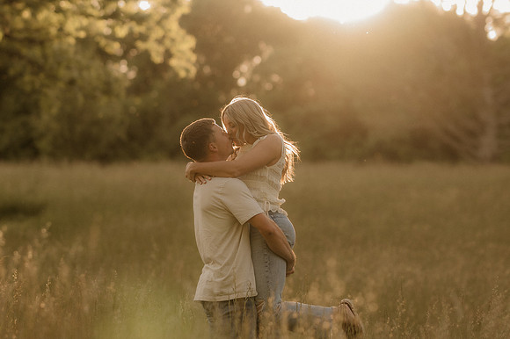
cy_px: 170
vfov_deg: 10.8
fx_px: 1798
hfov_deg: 16.1
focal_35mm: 127
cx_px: 255
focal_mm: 85
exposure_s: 1/800
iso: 250
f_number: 2
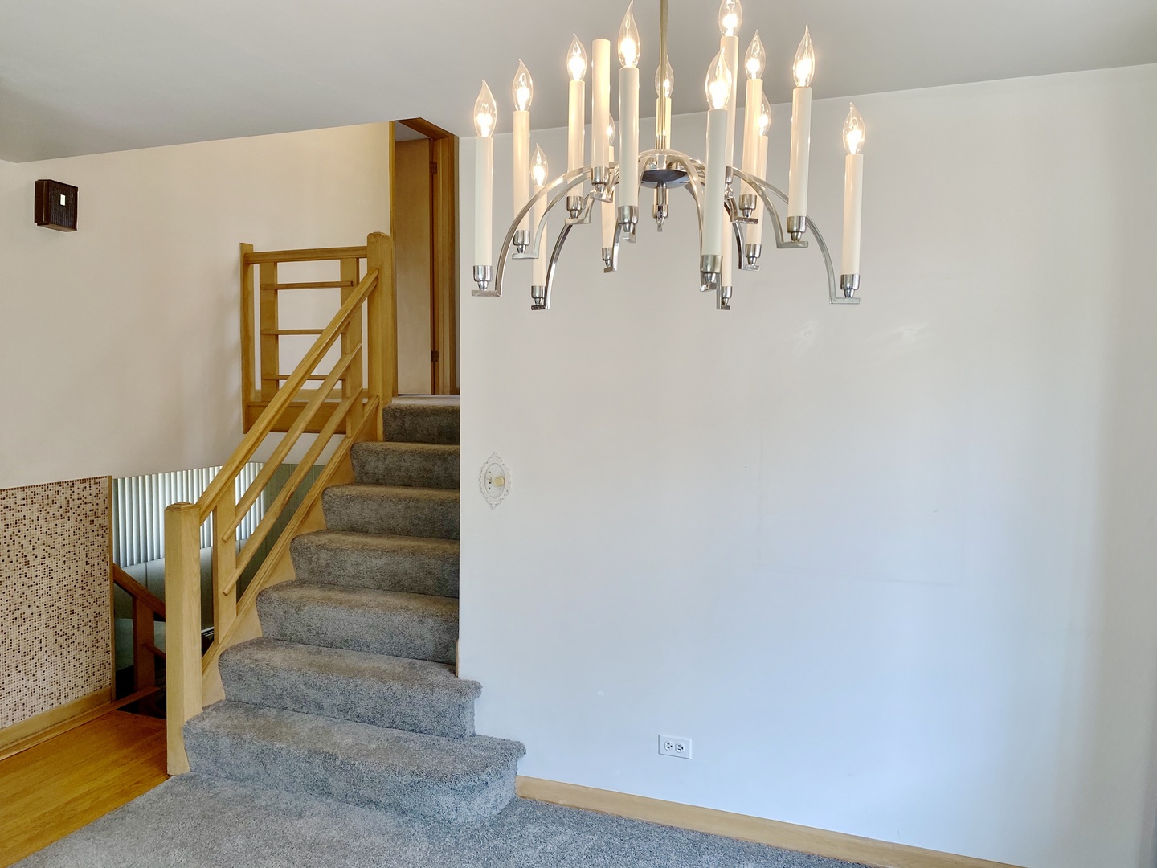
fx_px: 869
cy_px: 434
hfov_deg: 67.3
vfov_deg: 53.1
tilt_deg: -5.5
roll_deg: -0.8
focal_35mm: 26
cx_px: 578
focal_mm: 4.25
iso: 64
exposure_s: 1/120
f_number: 1.8
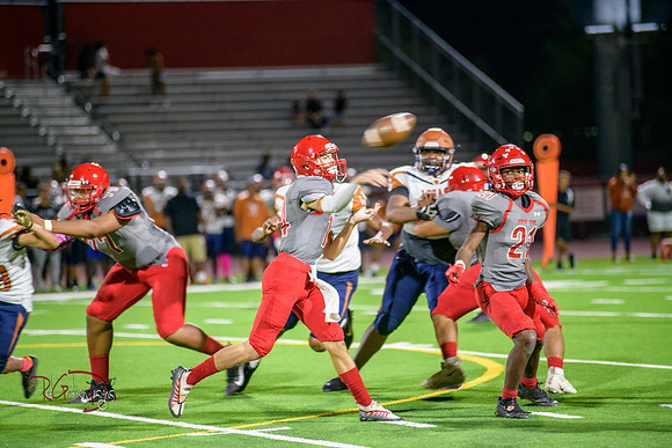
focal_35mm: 200
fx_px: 3734
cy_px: 224
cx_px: 336
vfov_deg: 6.9
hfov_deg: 10.3
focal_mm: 200
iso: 1600
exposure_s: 1/250
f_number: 2.8
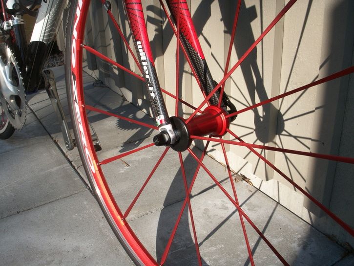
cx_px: 177
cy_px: 133
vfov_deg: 38.7
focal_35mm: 37
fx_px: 378
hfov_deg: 50.1
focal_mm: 7.7
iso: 50
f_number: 7.1
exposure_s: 1/125
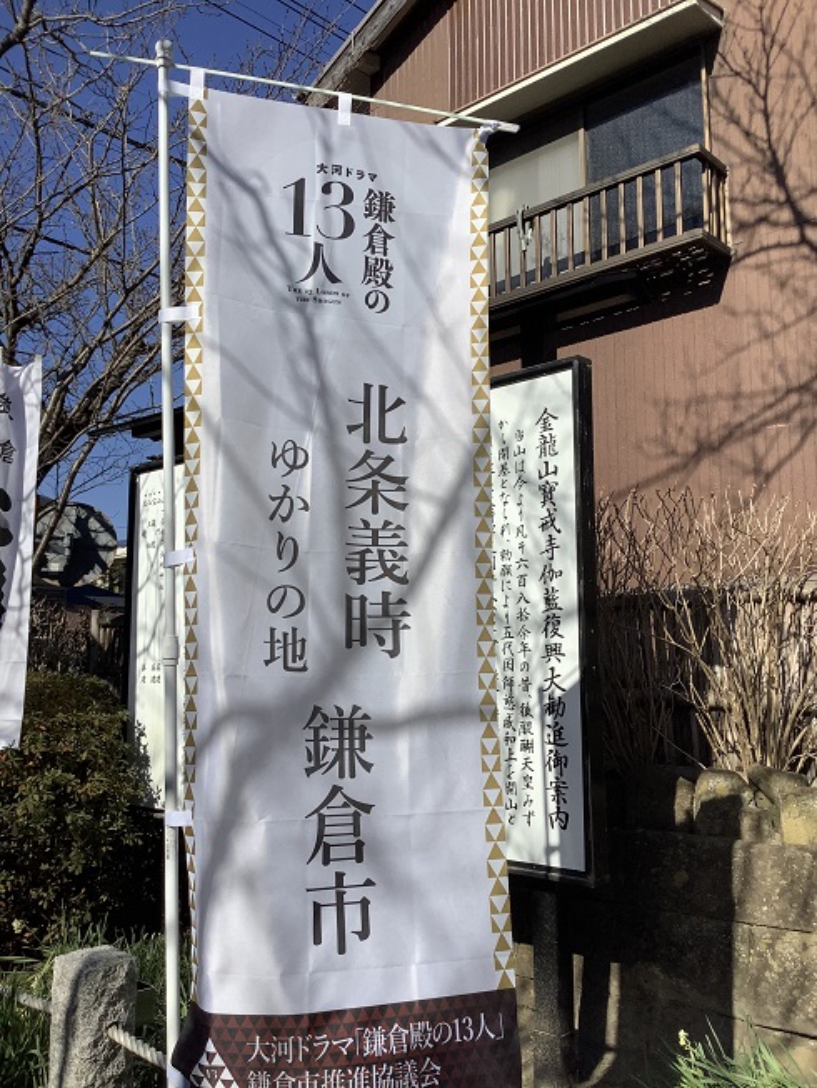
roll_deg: +0.2
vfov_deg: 58.3
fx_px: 975
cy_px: 544
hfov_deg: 45.5
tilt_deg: +8.9
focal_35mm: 31
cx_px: 408
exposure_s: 1/2632
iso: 25
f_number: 2.4
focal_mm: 3.3
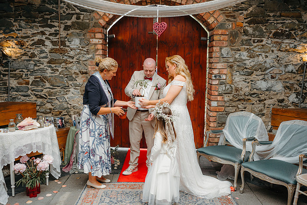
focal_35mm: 35
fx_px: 299
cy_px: 102
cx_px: 154
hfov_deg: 54.4
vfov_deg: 37.9
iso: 100
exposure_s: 1/640
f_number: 2
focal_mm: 35
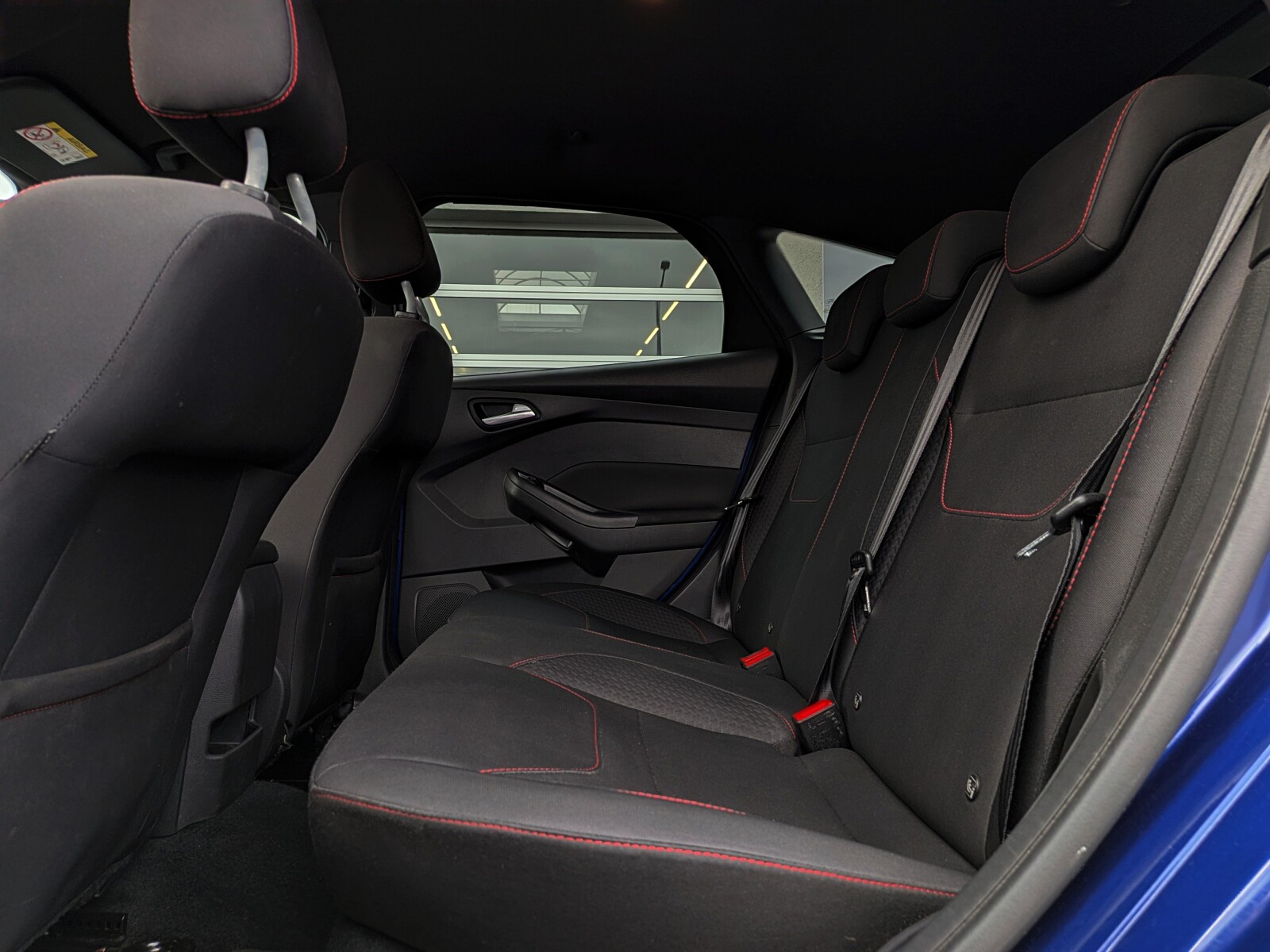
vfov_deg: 56.8
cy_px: 476
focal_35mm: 24
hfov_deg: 71.6
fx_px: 881
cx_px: 635
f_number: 1.7
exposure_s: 1/213
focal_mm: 4.53
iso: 32
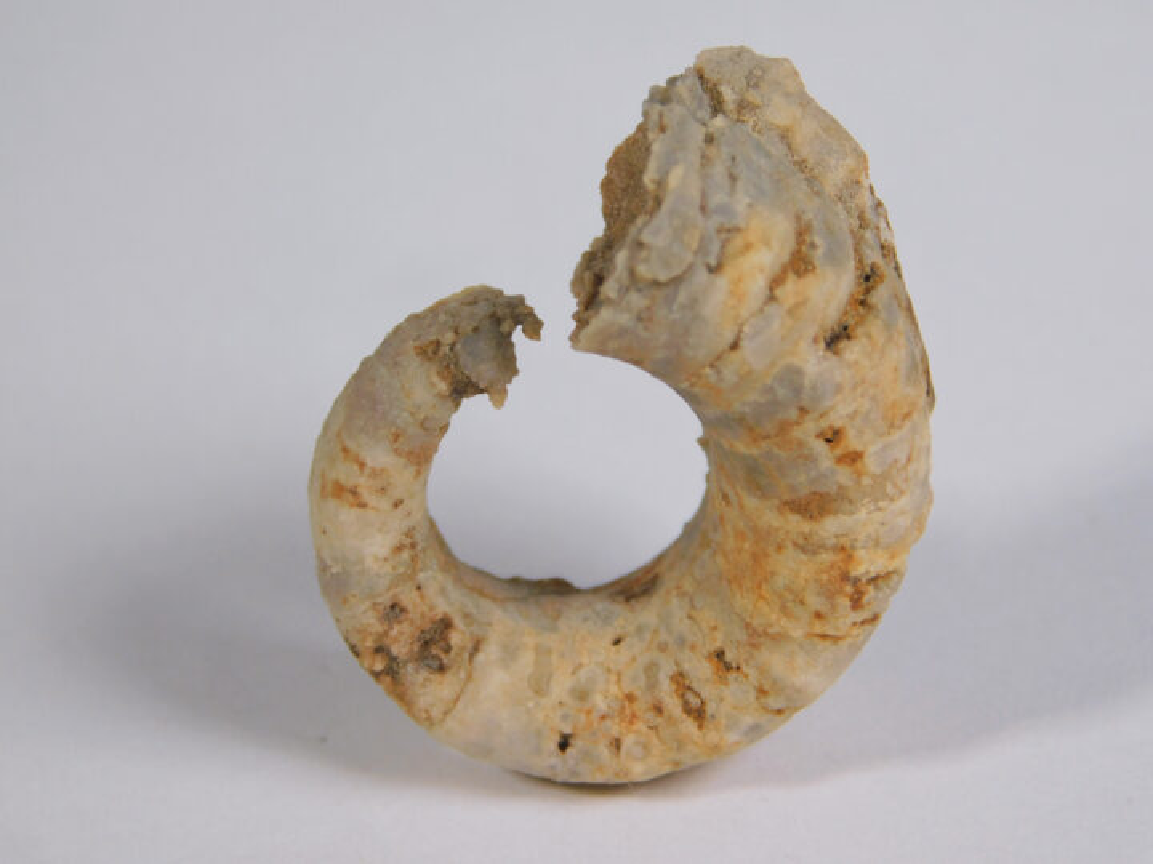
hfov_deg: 10.7
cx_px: 576
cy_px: 432
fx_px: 6129
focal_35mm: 184
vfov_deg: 8.1
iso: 125
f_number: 5.4
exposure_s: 1/160
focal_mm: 32.7
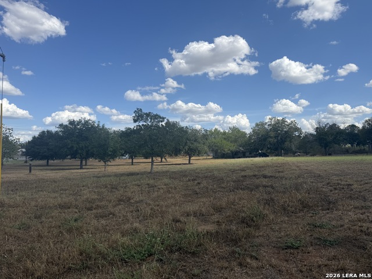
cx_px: 186
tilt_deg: +3.2
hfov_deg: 71.6
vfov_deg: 56.8
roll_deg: +0.5
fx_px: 258
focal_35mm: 24
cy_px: 140
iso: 80
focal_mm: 6.76
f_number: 1.78
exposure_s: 1/5319
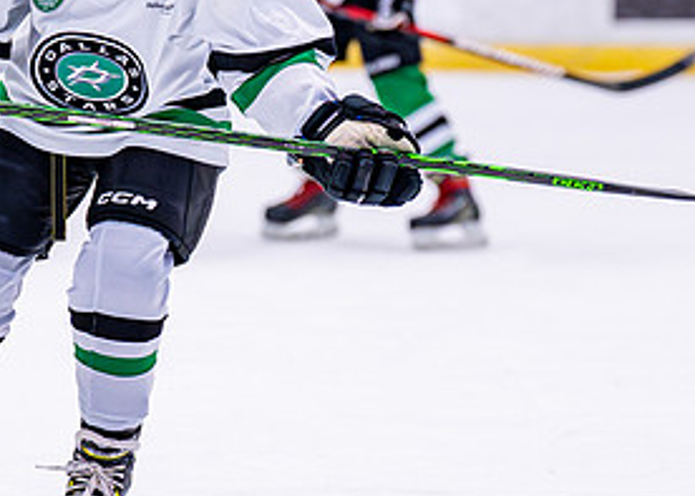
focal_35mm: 347
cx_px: 91
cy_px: 50
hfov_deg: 5.8
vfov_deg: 4.1
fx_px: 6848
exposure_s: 1/1250
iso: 2500
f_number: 2.8
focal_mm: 108
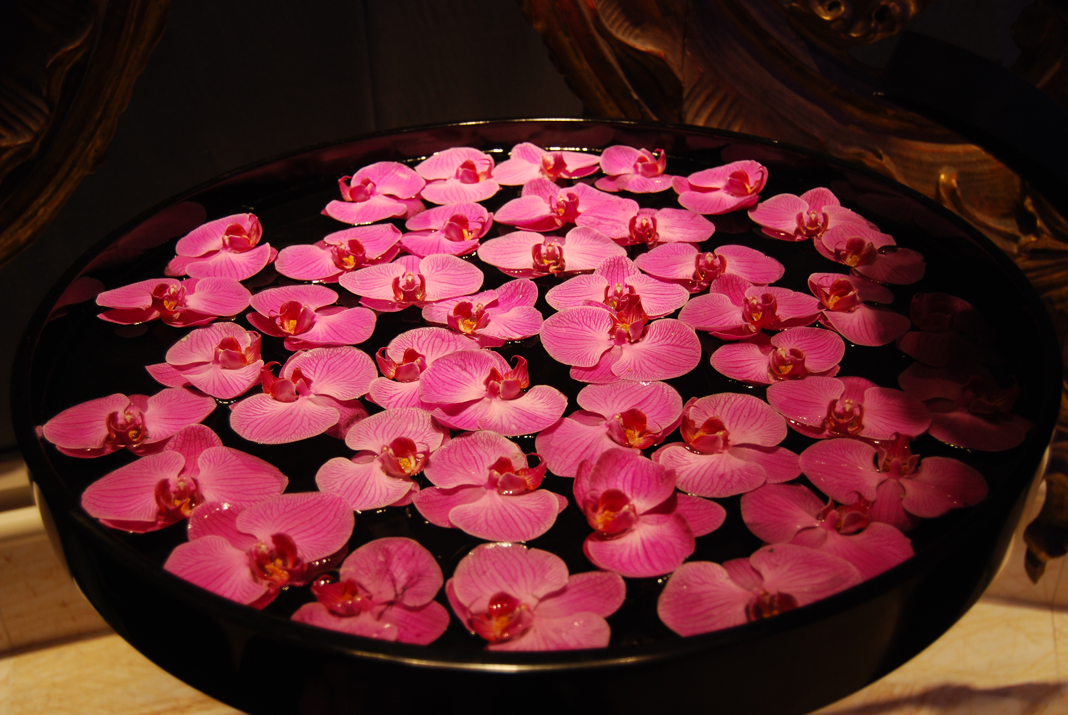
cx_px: 534
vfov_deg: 34.3
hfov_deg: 49.5
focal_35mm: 39
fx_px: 1158
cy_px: 358
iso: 250
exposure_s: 1/60
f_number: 4.2
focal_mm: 26
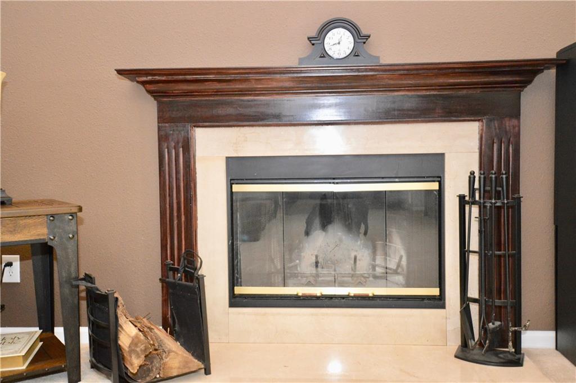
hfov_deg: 53.2
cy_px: 192
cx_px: 288
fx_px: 575
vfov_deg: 36.8
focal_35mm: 36
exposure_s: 1/60
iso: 3200
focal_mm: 24
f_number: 4.5
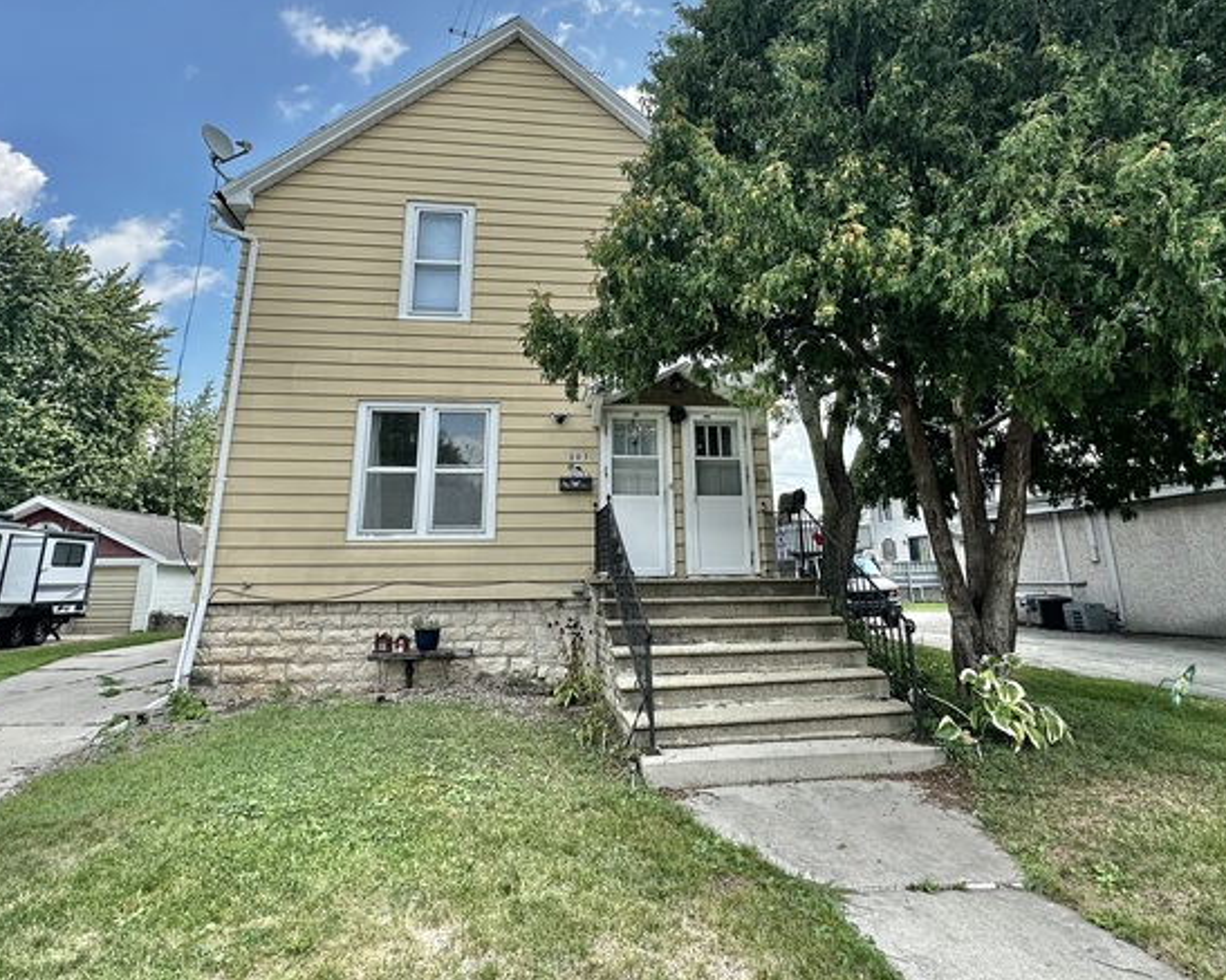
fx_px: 725
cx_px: 614
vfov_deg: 67.2
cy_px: 379
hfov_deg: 80.4
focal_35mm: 20
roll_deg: +0.2
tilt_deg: +16.2
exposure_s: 1/658
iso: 40
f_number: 2.2
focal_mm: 2.22
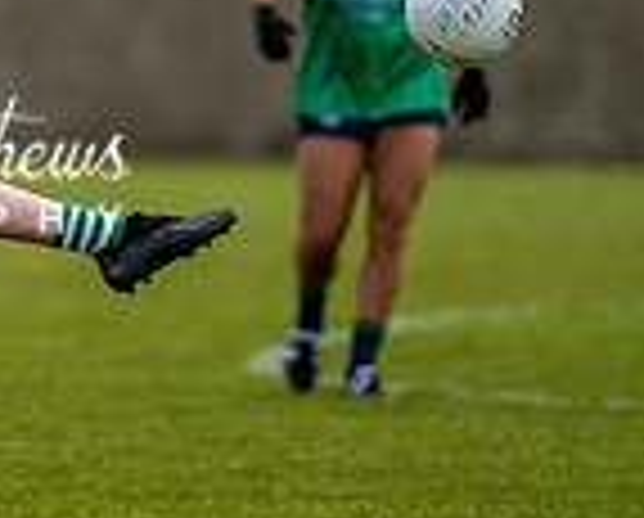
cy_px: 79
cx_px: -176
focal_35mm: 1139
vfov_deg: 1.4
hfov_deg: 1.7
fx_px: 21754
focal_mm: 300
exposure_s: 1/6400
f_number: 2.8
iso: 200
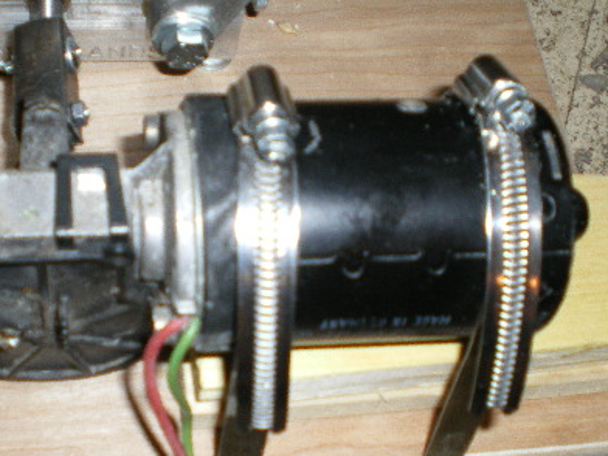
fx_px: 1089
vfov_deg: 23.6
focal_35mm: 62
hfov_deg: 31.1
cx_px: 245
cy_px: 236
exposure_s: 1/50
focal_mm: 6.3
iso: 200
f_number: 3.1
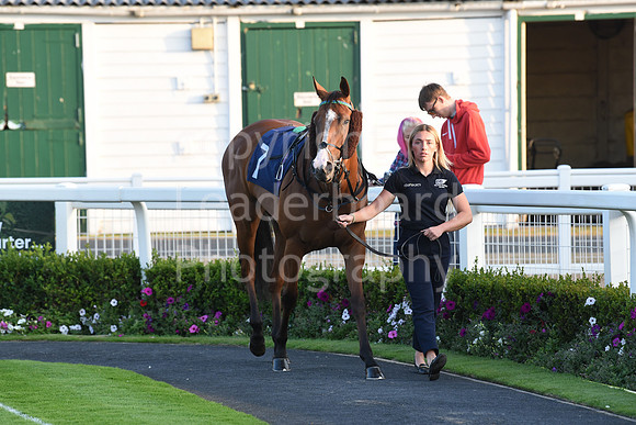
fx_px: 3534
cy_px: 212
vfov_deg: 6.9
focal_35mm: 200
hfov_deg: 10.3
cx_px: 318
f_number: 5
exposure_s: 1/1000
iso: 1250
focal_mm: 200
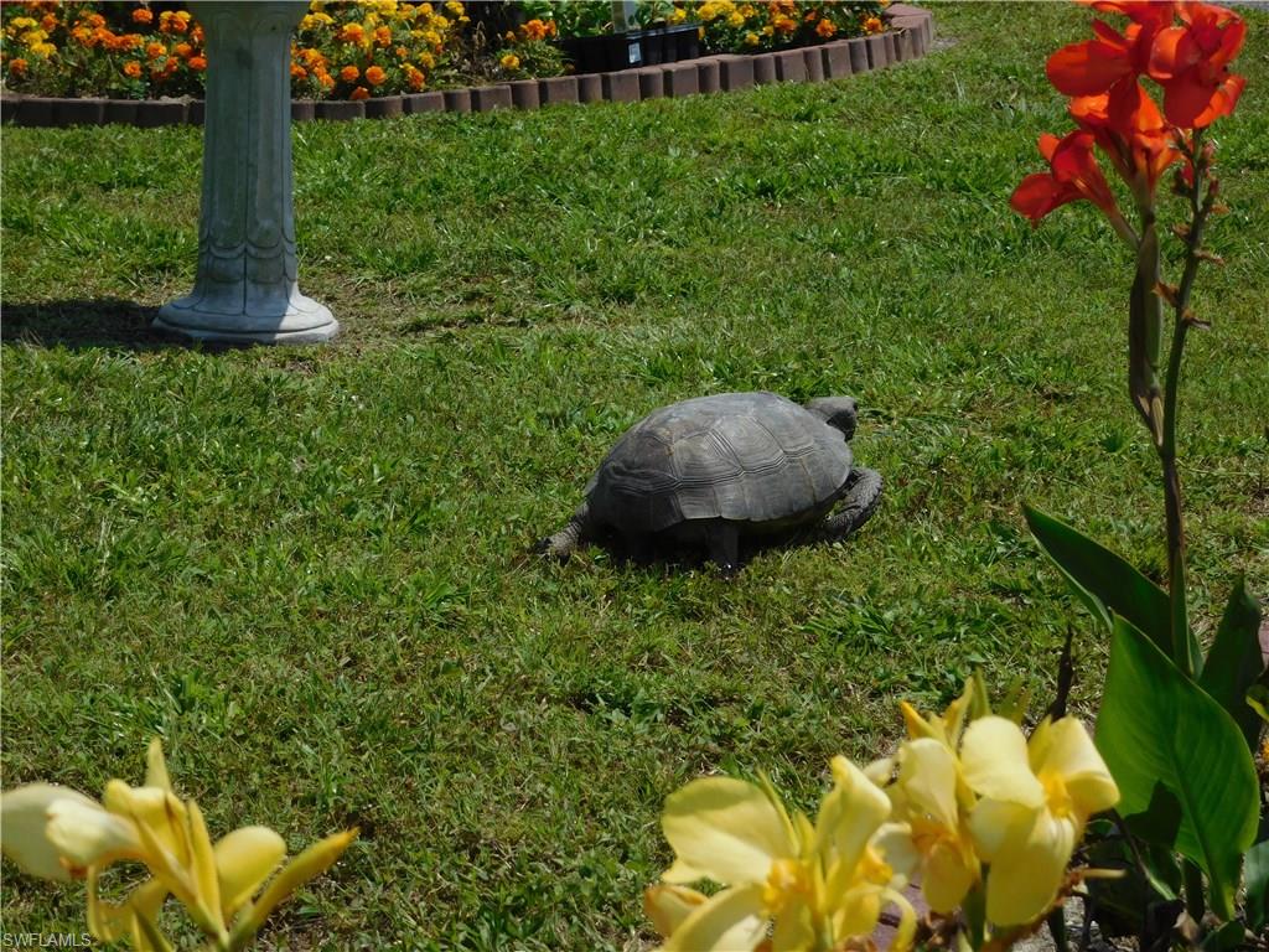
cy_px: 476
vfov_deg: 12.9
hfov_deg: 17.1
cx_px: 634
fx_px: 4216
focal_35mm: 115
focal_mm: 20.3
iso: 125
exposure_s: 1/1250
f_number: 4.8
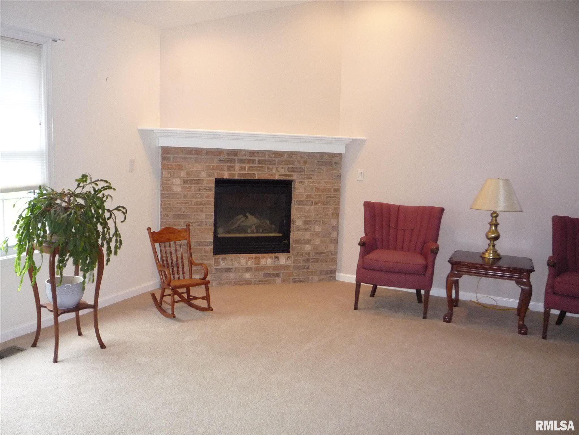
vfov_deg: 46.8
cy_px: 218
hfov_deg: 60.0
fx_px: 502
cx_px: 290
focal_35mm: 30
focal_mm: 5.2
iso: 400
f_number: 3.3
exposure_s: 1/30
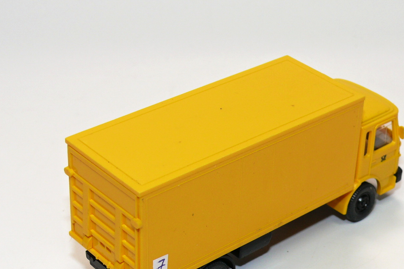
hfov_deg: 21.9
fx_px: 1043
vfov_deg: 14.7
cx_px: 226
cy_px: 177
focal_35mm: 93
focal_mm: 11
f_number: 4
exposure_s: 1/30
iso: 100
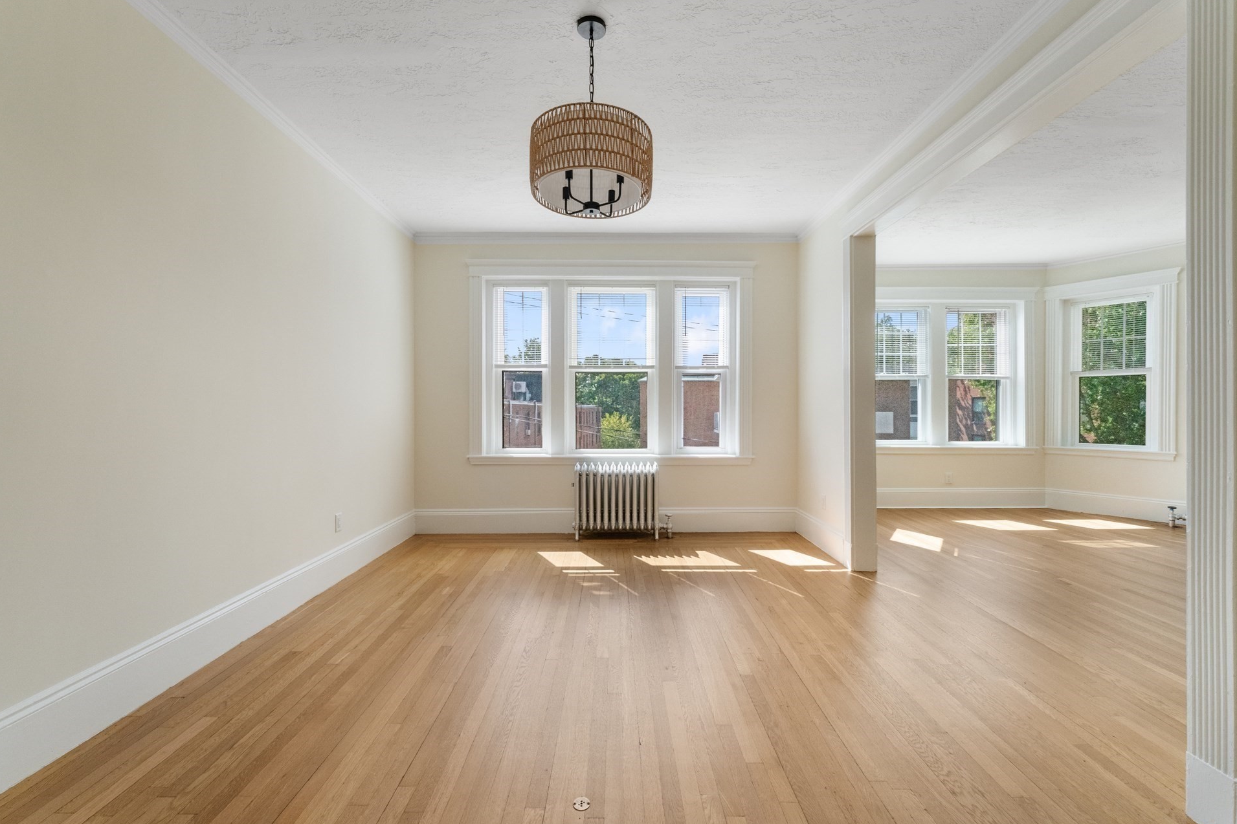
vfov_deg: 77.3
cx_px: 614
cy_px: 423
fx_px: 515
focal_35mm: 15
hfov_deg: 100.4
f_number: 11
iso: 3200
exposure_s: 1/200
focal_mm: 14
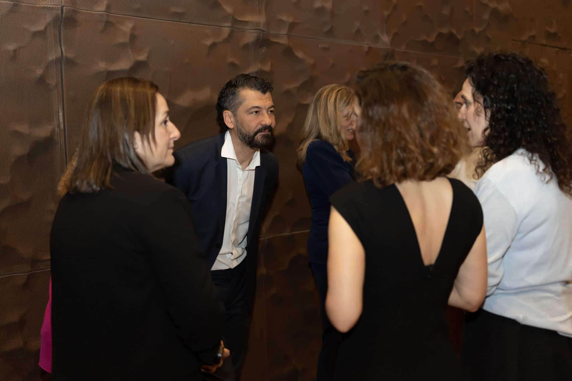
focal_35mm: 43
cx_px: 286
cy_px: 190
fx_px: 688
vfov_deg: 31.0
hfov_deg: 45.2
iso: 1600
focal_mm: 43.3
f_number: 2.8
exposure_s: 1/200
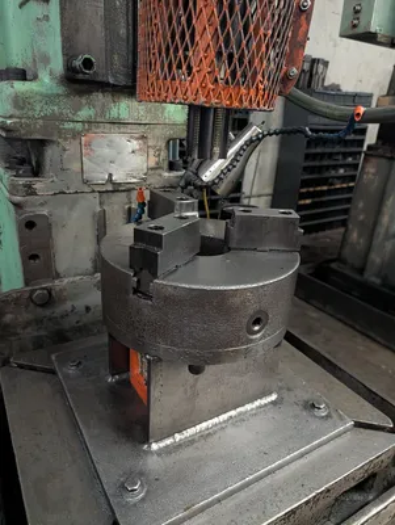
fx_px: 364
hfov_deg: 56.9
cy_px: 262
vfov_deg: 71.5
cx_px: 198
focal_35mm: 24
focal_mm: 6.9
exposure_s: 1/120
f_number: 1.68
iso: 1767
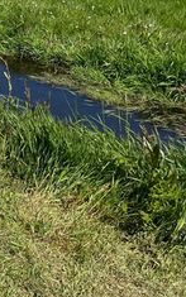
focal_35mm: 75
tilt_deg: -21.4
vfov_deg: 27.3
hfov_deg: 14.6
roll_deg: +1.1
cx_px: -176
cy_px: 101
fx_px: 608
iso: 50
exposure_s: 1/5848
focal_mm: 5.1
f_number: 1.6
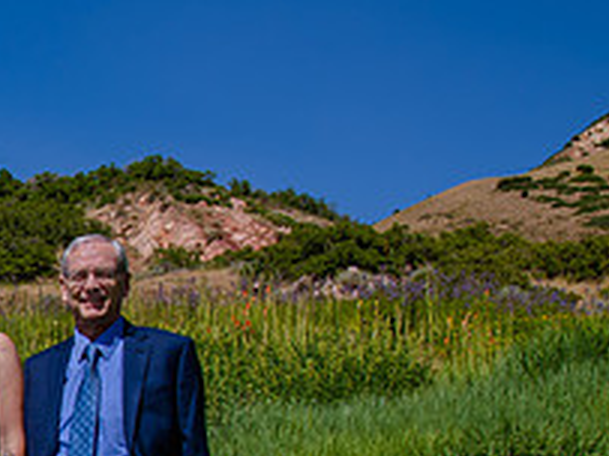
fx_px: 1864
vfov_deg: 13.7
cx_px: -322
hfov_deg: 16.7
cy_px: 506
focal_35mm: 106
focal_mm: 35
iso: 200
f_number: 13
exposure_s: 1/250
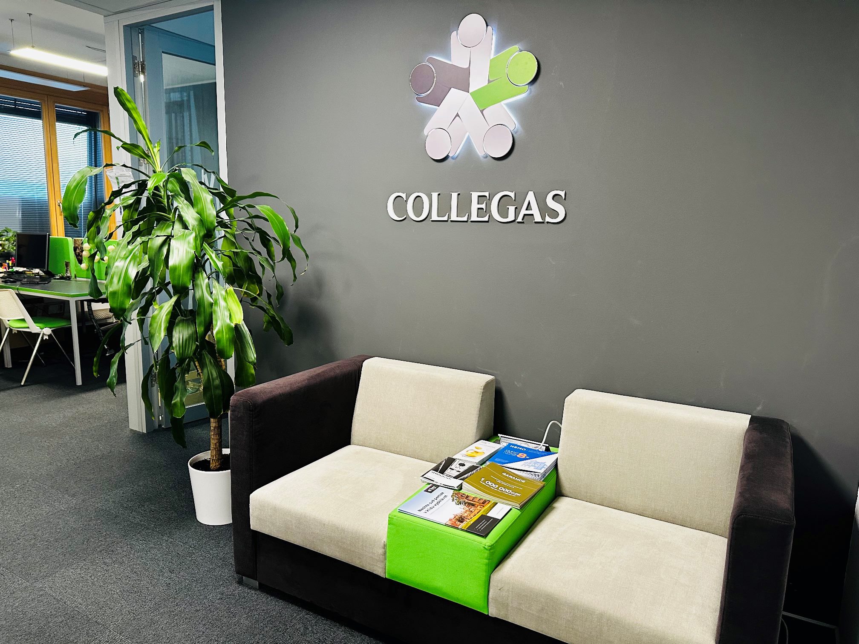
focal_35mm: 24
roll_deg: -0.7
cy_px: 322
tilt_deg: -9.7
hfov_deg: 71.6
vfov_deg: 56.8
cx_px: 430
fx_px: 596
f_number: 1.78
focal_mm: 6.86
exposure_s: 1/50
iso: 320
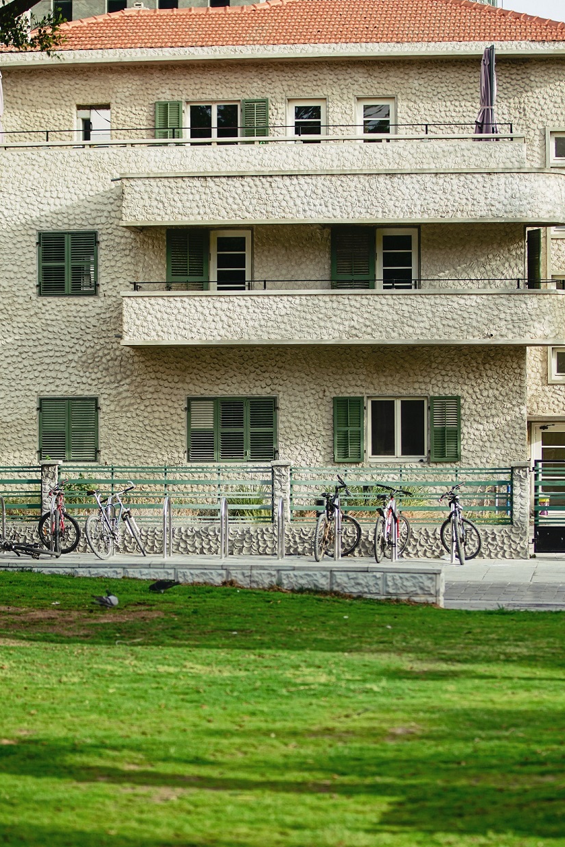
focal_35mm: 99
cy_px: 511
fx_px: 2331
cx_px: 245
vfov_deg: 20.6
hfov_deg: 13.8
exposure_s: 1/2500
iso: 125
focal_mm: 70
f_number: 2.8
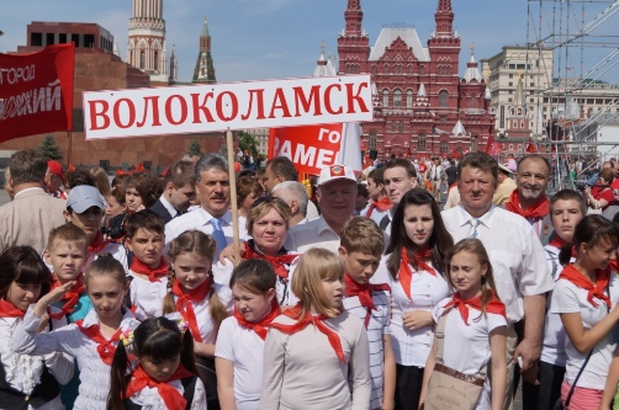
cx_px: 310
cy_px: 205
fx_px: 901
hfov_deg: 37.9
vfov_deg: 25.7
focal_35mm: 52
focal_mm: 35
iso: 100
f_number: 6.3
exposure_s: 1/1250
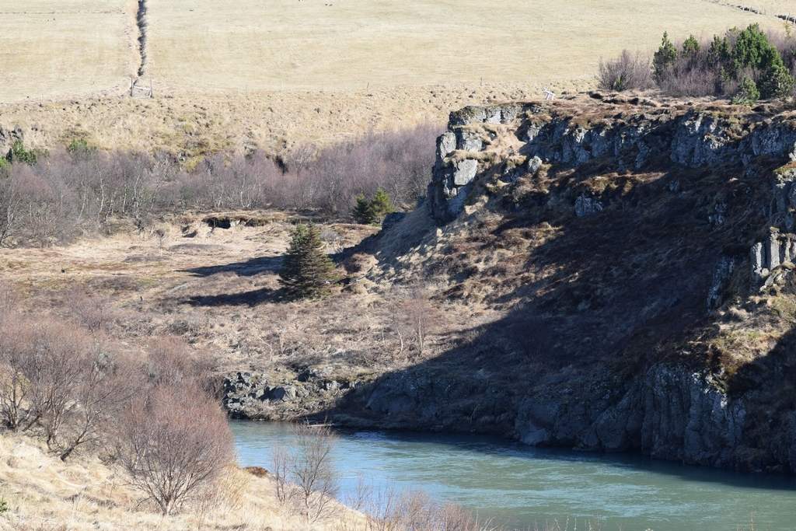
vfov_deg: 7.9
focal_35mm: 174
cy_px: 266
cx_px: 398
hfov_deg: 11.8
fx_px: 3848
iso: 250
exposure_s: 1/250
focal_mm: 116
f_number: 8
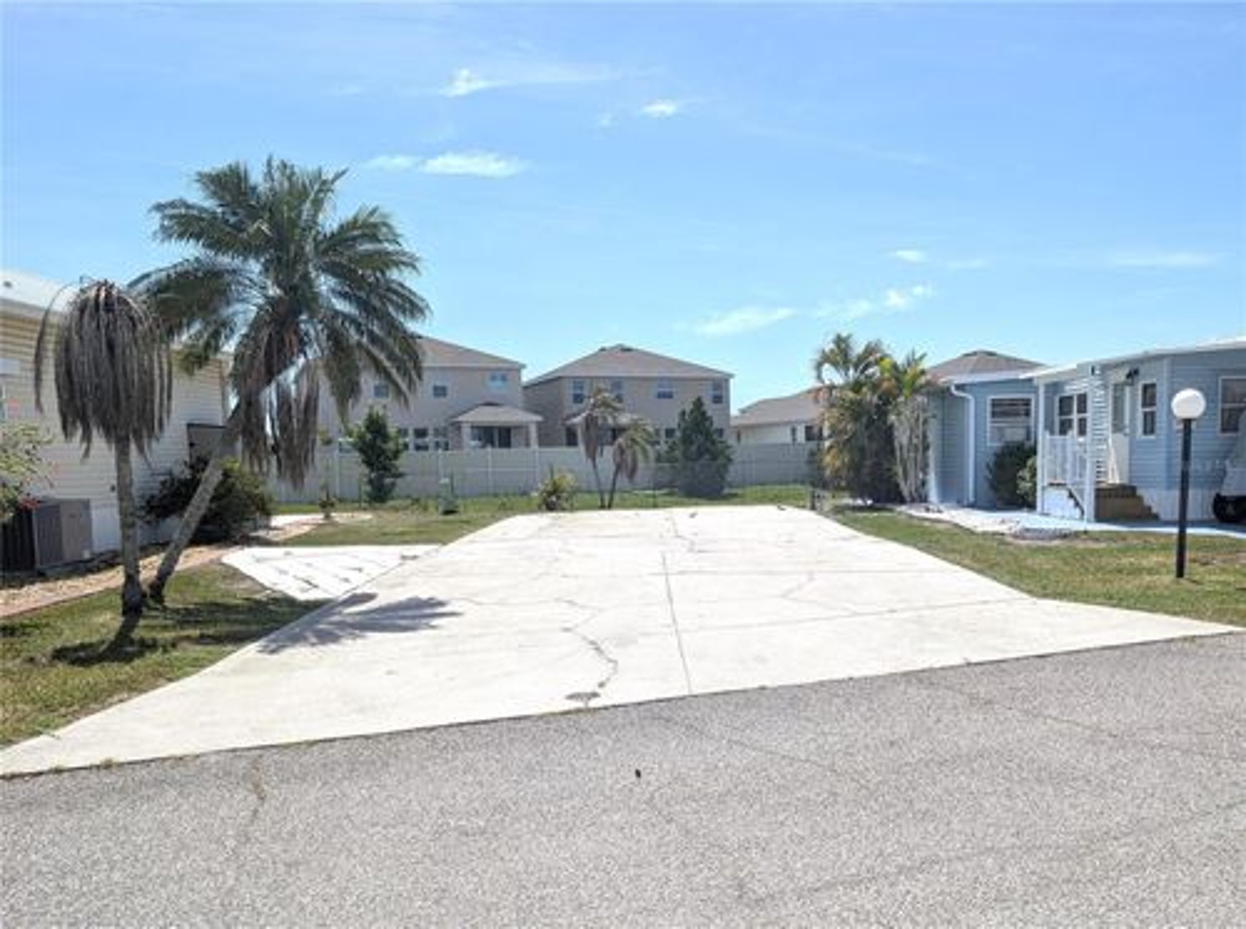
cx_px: 623
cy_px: 464
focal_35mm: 24
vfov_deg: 56.7
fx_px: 862
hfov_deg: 71.7
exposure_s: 1/1572
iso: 24
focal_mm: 6.9
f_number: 1.68
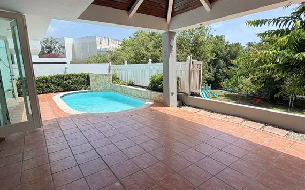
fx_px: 166
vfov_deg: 59.6
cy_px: 98
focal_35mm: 20
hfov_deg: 85.1
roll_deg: +2.1
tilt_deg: -9.4
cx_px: 152
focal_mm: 2.22
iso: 40
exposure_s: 1/770
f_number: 2.2
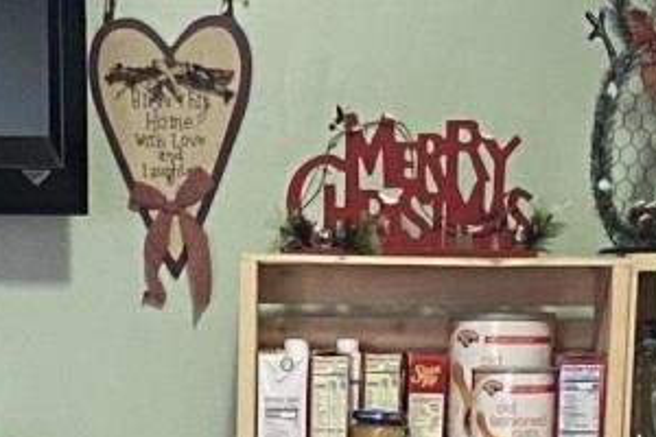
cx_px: 192
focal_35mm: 180
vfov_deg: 6.9
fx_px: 3280
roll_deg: +0.4
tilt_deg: -15.7
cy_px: 1274
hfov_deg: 11.4
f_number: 1.8
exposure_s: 1/40
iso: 400
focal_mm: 4.25
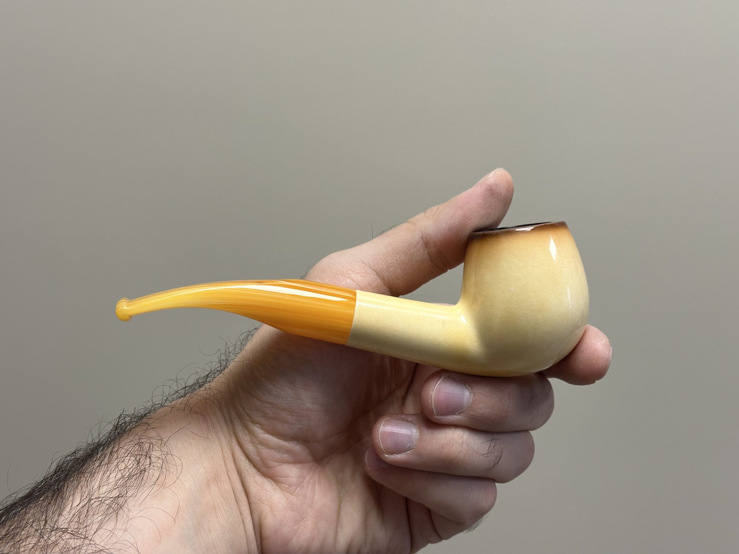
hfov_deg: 39.7
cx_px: 370
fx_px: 1025
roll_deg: +3.4
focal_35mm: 48
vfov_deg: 30.3
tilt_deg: -16.2
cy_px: 277
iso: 80
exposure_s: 1/100
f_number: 1.78
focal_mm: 6.86
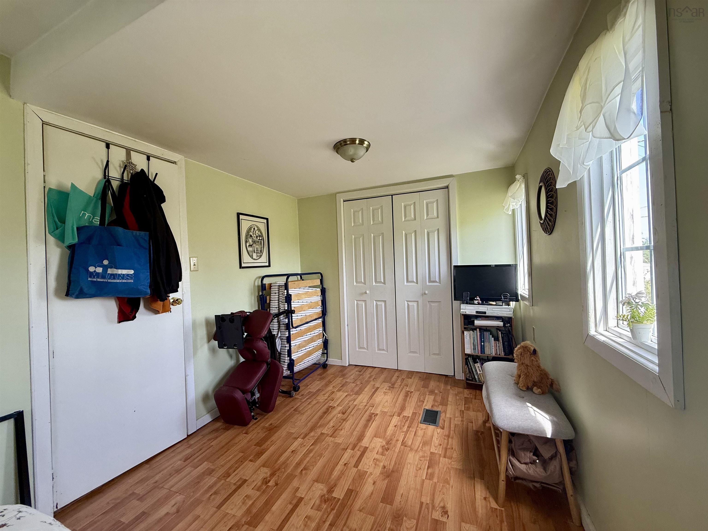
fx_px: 286
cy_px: 266
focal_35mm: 14
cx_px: 354
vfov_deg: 85.7
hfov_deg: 102.1
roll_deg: +1.5
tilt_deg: +0.1
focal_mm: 2.22
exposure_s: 1/99
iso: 125
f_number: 2.2
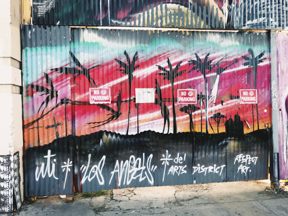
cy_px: 108
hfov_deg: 63.4
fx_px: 233
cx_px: 144
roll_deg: +1.3
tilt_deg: +0.3
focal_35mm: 28
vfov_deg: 49.7
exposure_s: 1/183
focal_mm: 3.99
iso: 20
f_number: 1.8
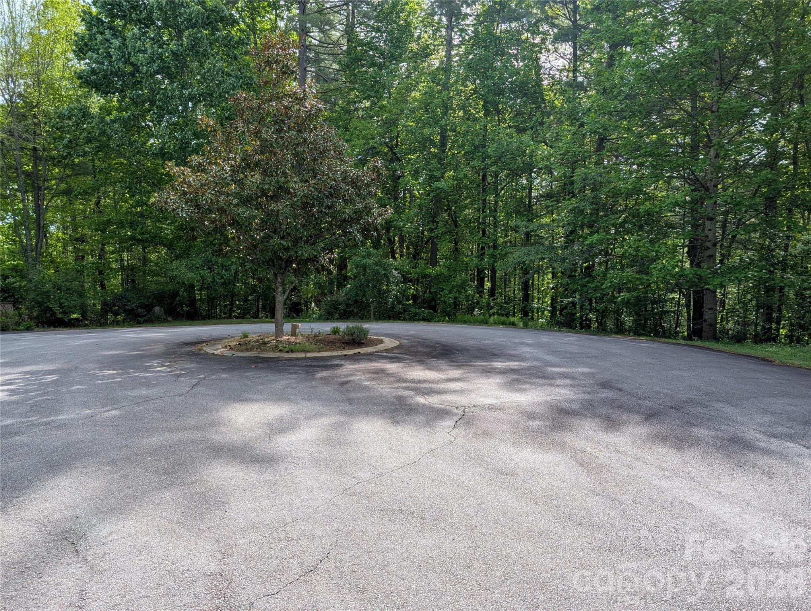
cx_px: 406
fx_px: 563
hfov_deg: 71.5
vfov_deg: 56.9
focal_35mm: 24
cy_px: 306
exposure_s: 1/2146
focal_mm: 6.9
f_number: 1.68
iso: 22
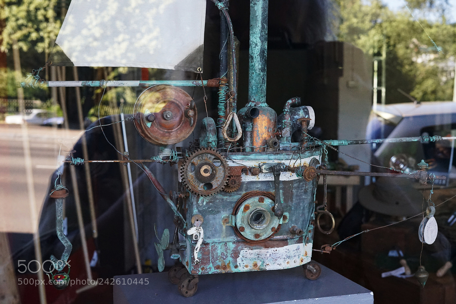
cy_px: 152
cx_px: 228
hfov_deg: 39.6
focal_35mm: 50
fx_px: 633
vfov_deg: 27.0
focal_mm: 50
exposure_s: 1/500
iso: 4000
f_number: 6.3
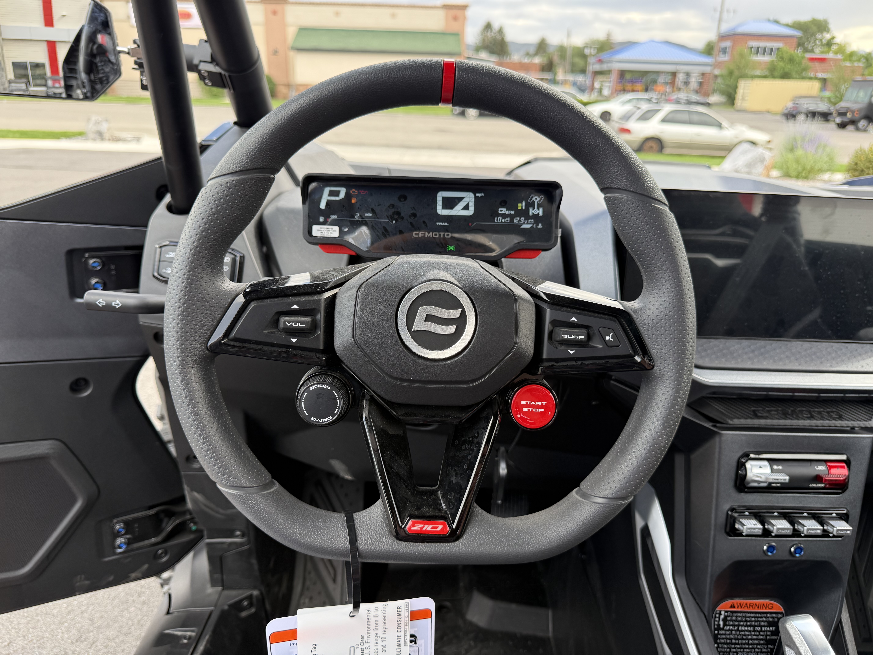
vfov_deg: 56.8
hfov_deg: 71.6
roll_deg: -1.4
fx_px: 605
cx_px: 436
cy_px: 328
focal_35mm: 24
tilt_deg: -20.6
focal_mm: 6.76
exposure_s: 1/360
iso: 100
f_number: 1.78
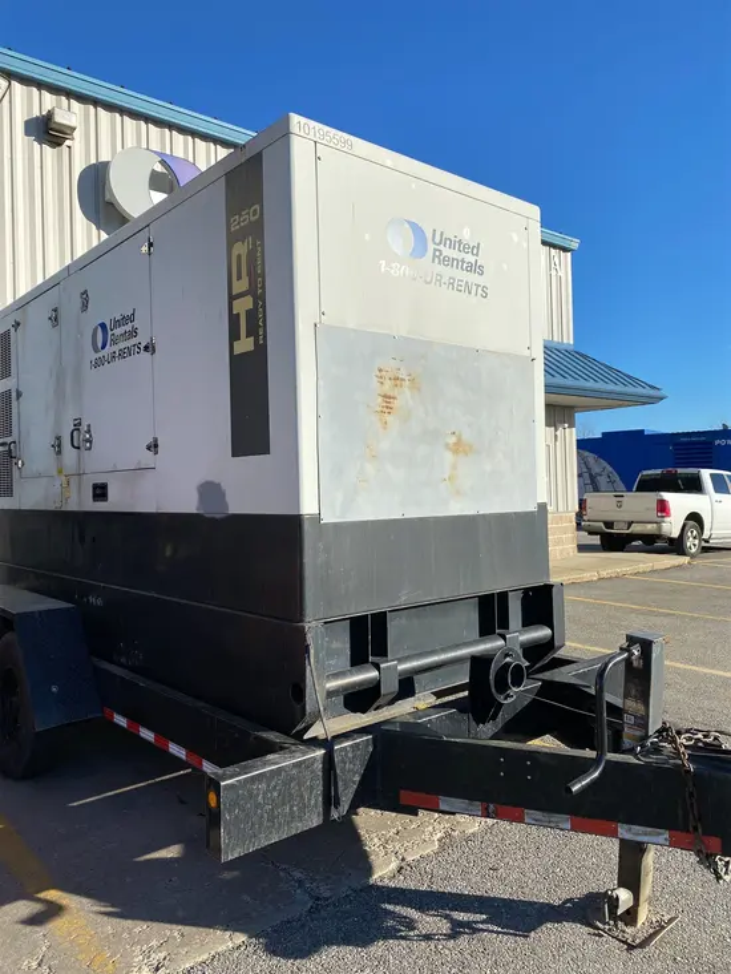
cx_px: 366
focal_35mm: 26
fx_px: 732
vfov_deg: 67.3
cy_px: 487
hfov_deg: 53.1
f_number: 1.8
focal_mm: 4.25
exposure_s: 1/2967
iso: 32
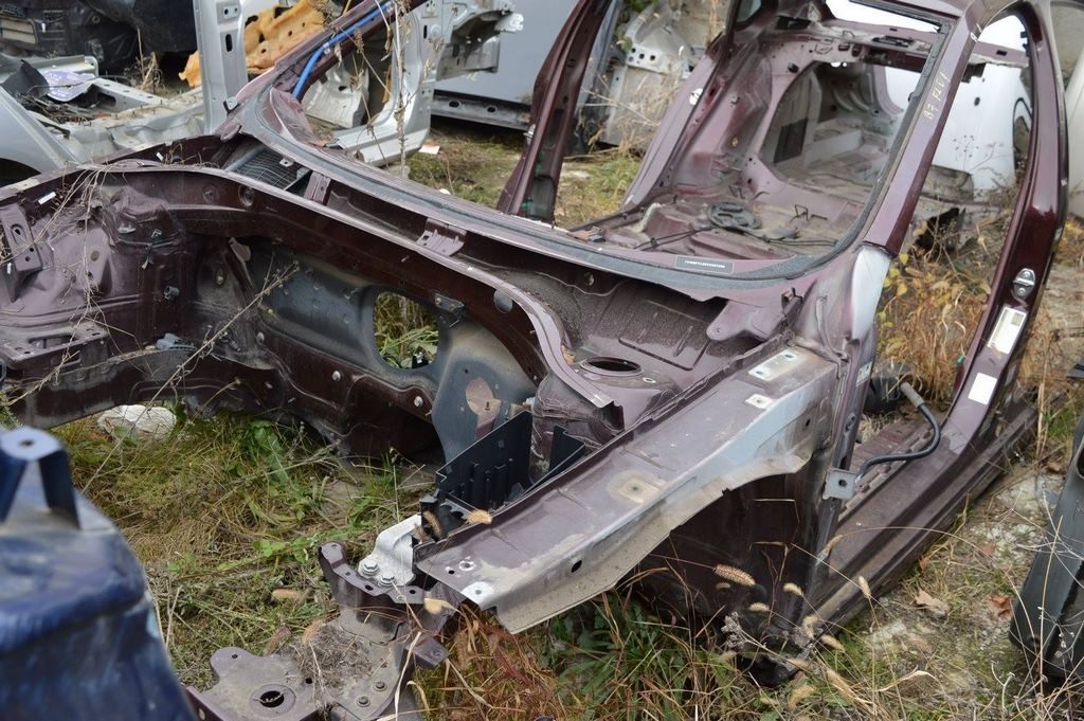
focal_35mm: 36
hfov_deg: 53.2
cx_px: 542
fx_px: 1083
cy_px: 360
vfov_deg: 36.8
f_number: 5.6
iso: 320
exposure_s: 1/125
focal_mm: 24
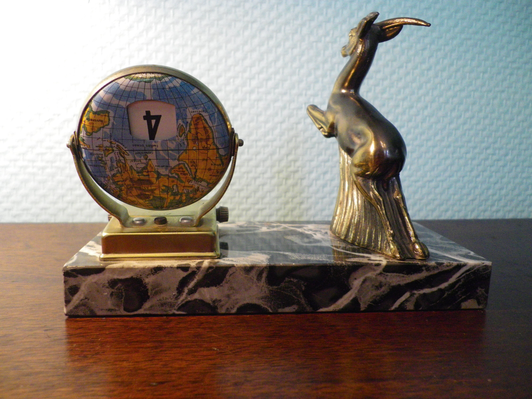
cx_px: 266
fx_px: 430
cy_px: 200
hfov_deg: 63.4
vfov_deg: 49.7
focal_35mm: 28
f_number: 2.6
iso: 500
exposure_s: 1/60
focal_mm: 4.9
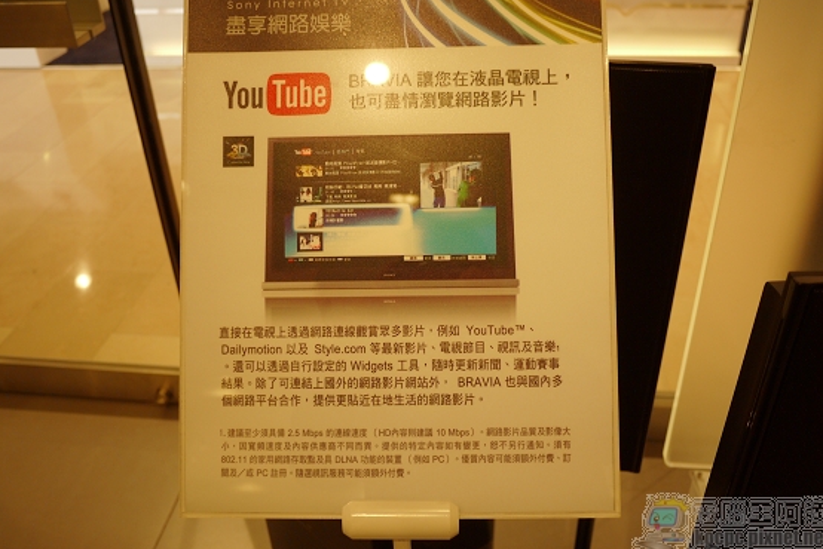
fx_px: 709
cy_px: 238
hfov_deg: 60.3
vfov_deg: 42.3
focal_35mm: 31
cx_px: 403
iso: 100
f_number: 2.5
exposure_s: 1/50
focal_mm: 14
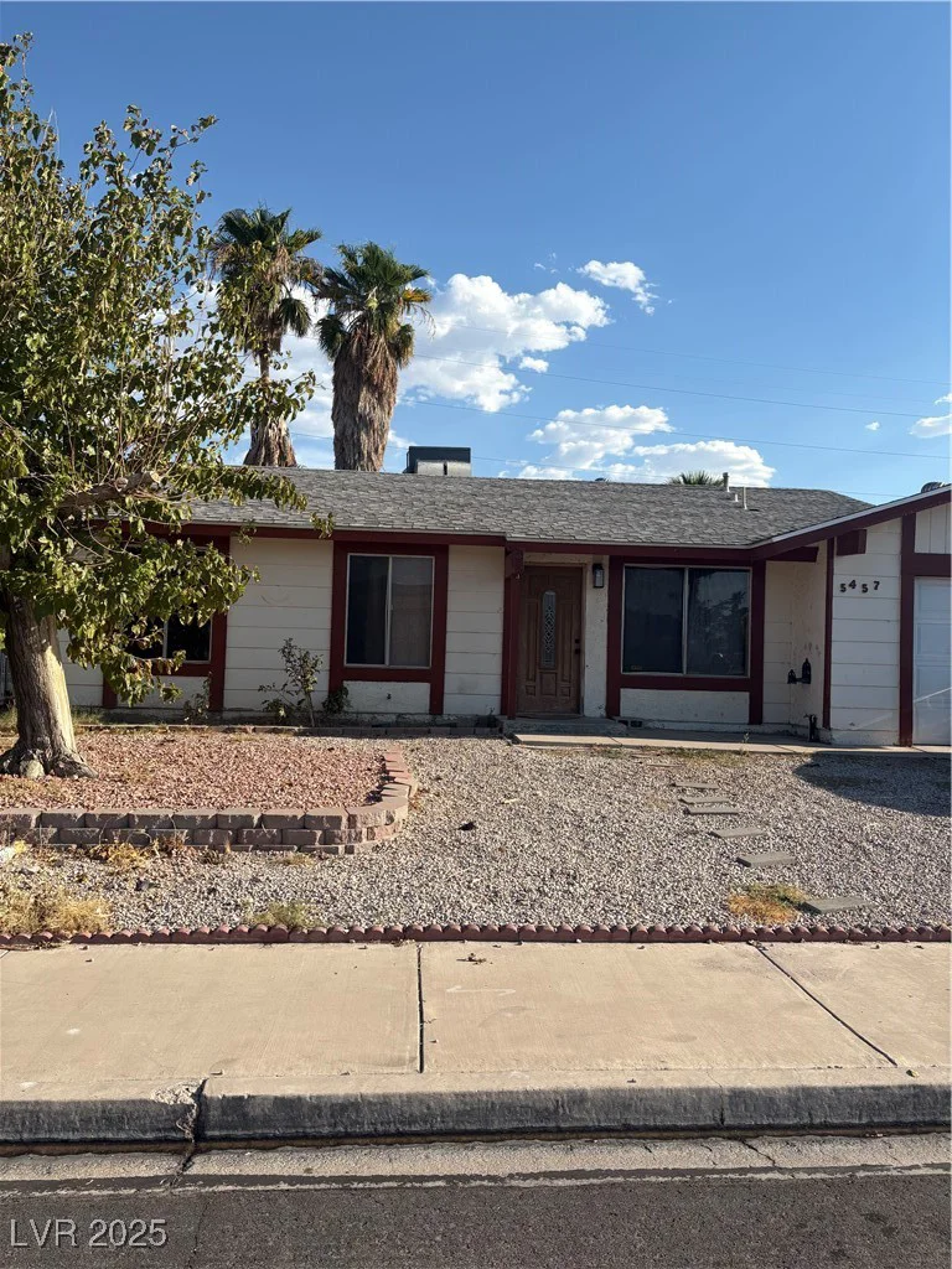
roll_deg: -1.9
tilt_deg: +2.4
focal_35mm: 26
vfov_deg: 67.3
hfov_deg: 53.1
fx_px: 953
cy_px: 634
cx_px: 476
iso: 50
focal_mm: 5.96
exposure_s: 1/2985
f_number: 1.6
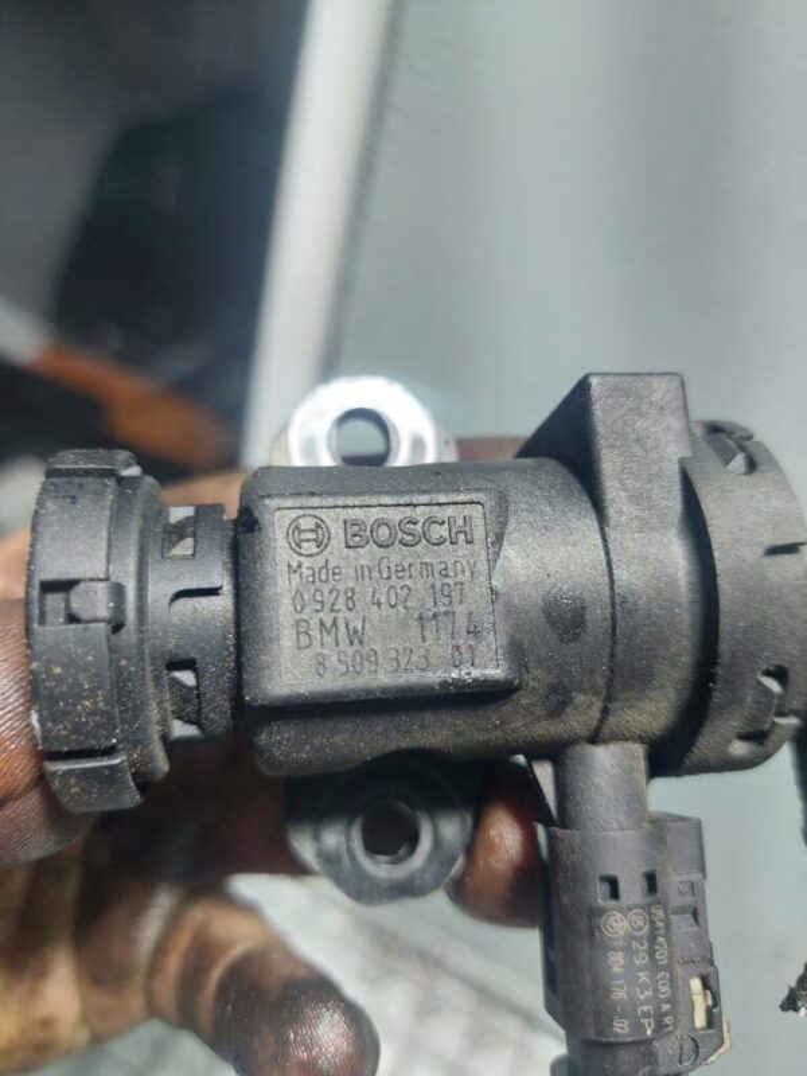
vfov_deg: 69.4
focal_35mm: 25
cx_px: 404
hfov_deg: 54.9
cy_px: 538
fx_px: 777
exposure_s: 1/50
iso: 64
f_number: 1.8
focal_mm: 5.23
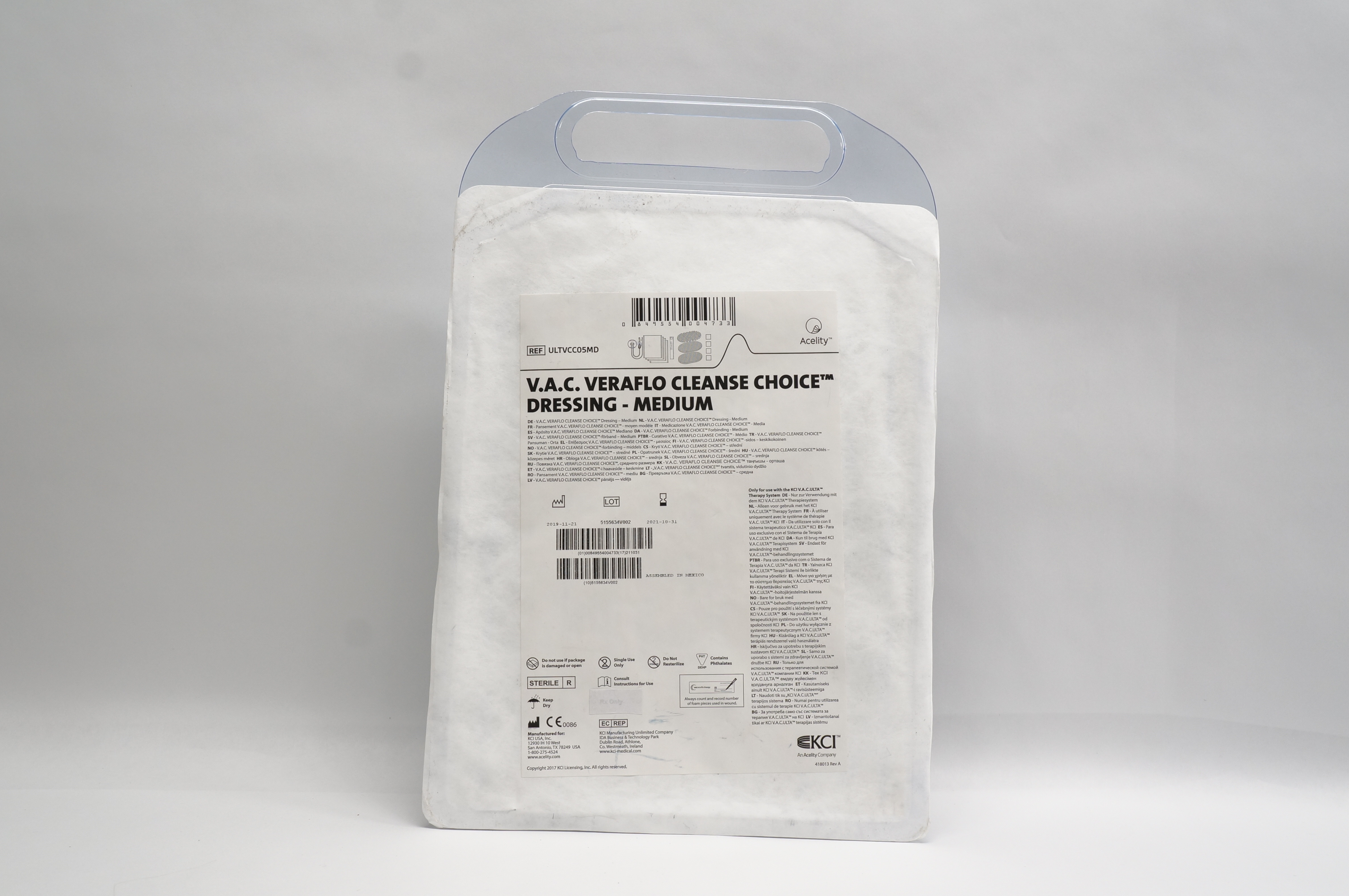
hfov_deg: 55.8
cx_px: 664
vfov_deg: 38.8
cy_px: 458
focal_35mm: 34
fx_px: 1273
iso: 400
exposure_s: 1/40
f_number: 8
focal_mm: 22
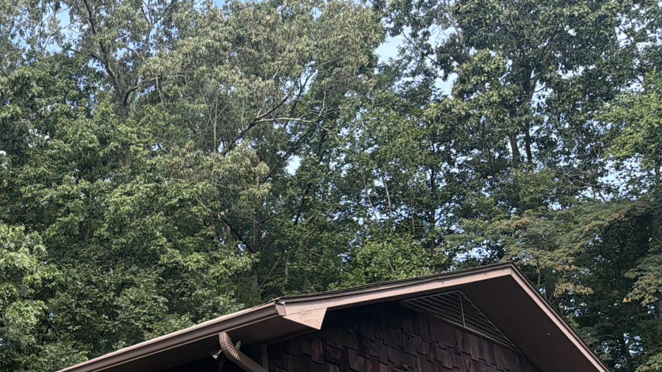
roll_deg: -1.8
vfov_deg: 18.1
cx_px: -98
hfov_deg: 29.4
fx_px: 1106
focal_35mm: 63
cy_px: 449
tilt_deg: +13.2
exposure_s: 1/967
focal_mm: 6.76
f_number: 1.78
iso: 80
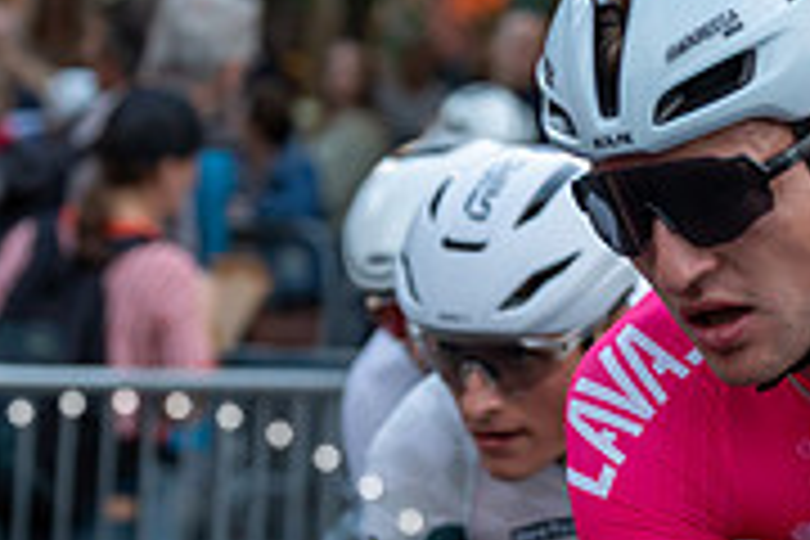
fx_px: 5422
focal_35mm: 241
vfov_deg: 5.7
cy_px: 583
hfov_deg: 8.5
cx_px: 824
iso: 1600
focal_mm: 75
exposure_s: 1/800
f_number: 3.5
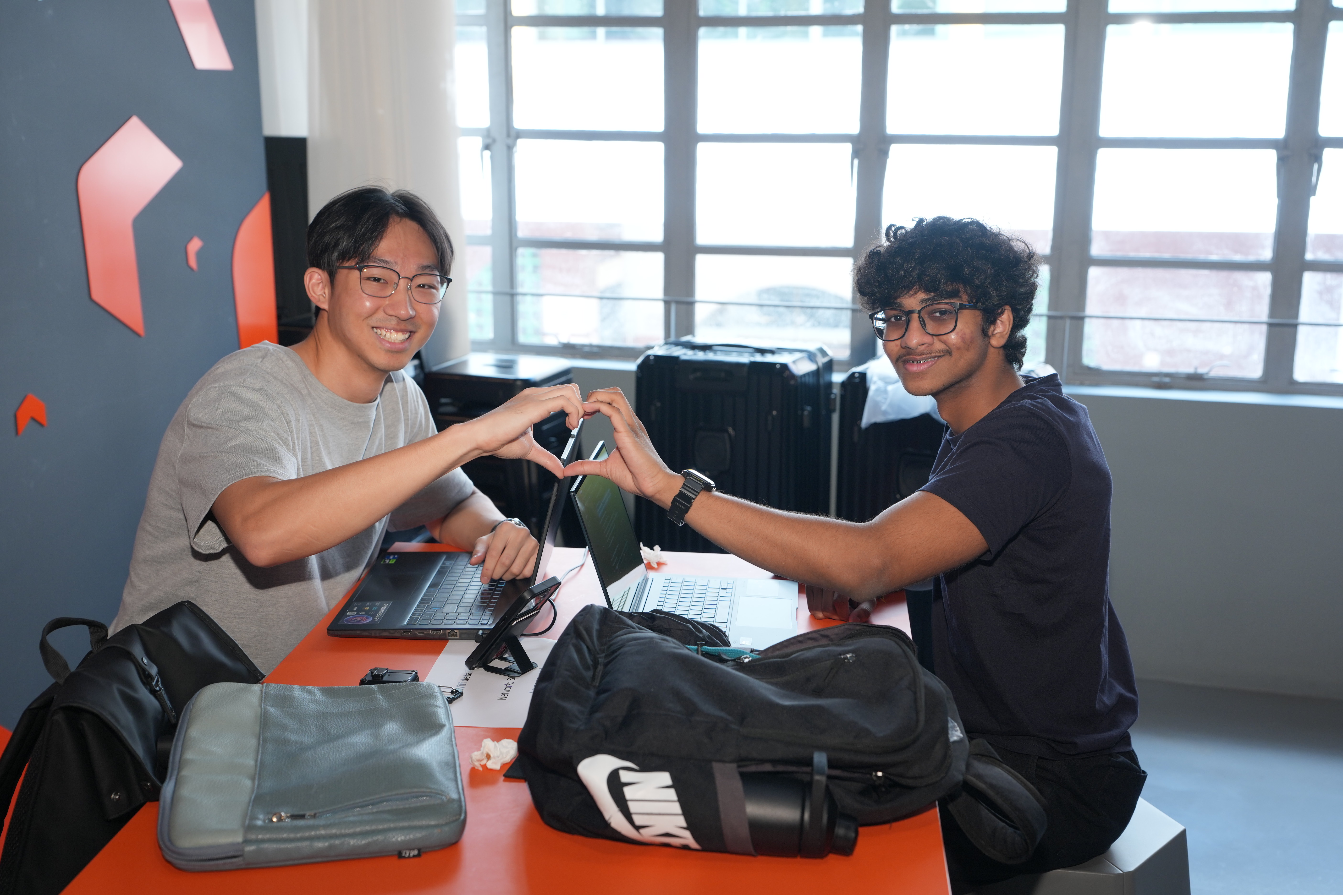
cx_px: 672
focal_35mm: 43
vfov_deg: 31.2
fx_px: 1604
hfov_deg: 45.4
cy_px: 448
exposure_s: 1/125
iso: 400
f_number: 4
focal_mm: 43
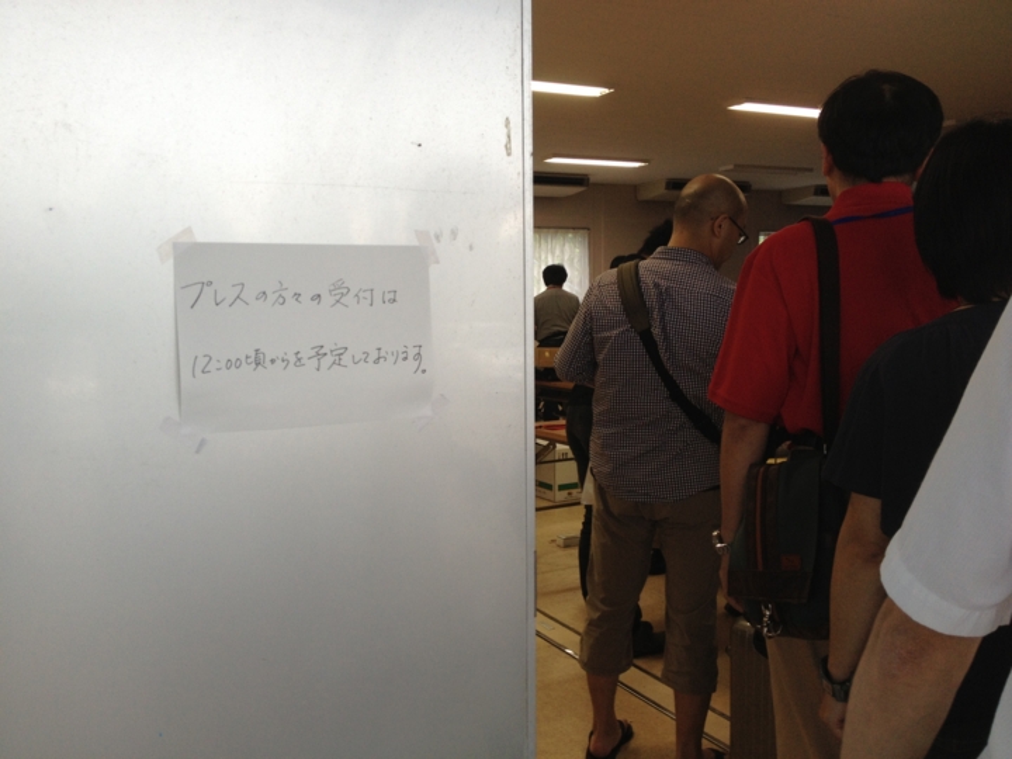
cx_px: 506
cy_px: 380
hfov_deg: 52.6
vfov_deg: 40.7
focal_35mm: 35
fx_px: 1023
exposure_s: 1/120
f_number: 2.4
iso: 64
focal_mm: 4.28
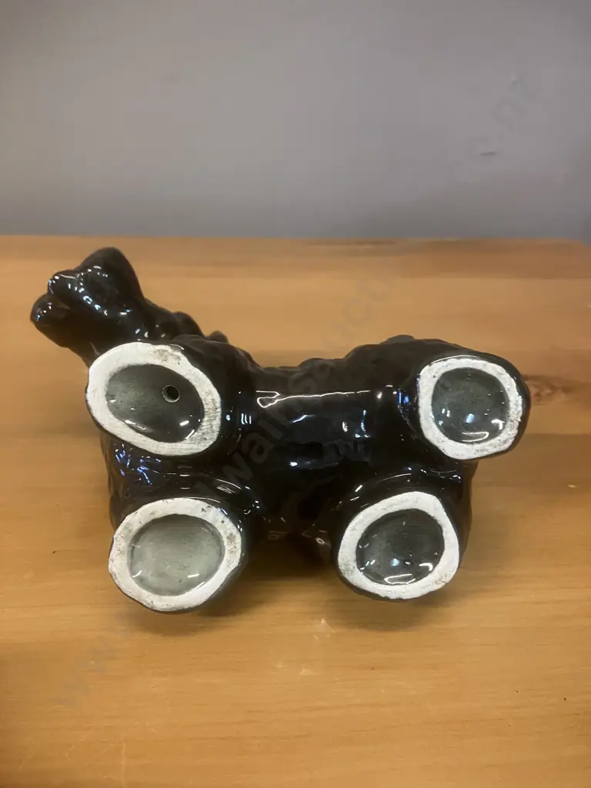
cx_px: 296
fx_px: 637
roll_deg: -3.1
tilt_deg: -28.3
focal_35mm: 28
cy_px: 394
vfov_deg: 63.4
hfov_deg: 49.7
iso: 320
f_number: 1.8
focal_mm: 3.99
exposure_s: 1/50
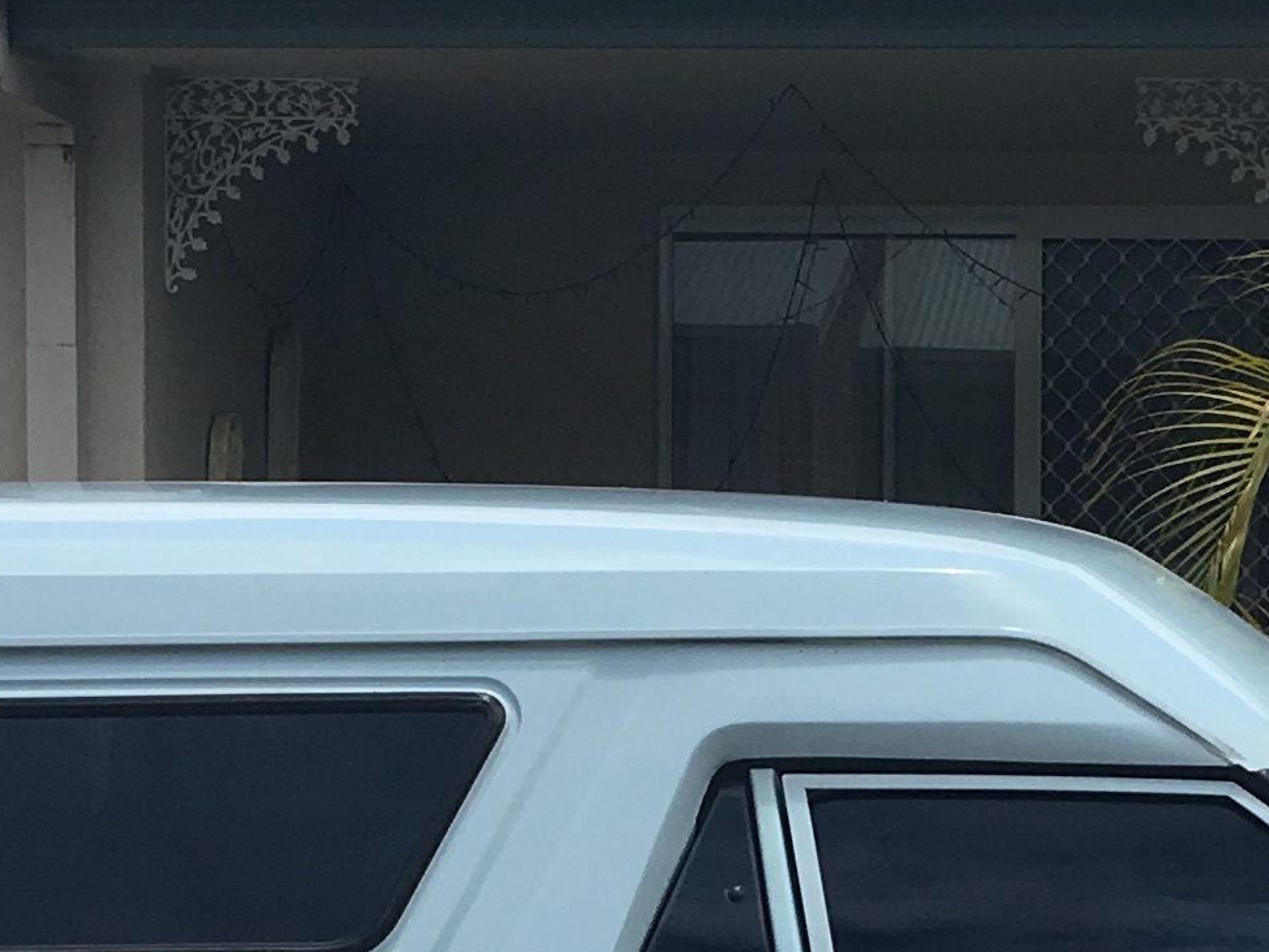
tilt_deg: -3.3
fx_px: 4400
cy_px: 873
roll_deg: +0.1
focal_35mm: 120
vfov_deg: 12.3
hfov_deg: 16.3
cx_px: 985
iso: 25
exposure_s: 1/1923
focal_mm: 4.15
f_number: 2.2
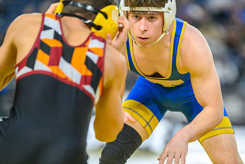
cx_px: 196
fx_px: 2118
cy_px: 93
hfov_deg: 6.6
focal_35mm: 311
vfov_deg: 4.4
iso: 2500
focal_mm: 185
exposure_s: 1/800
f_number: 2.8
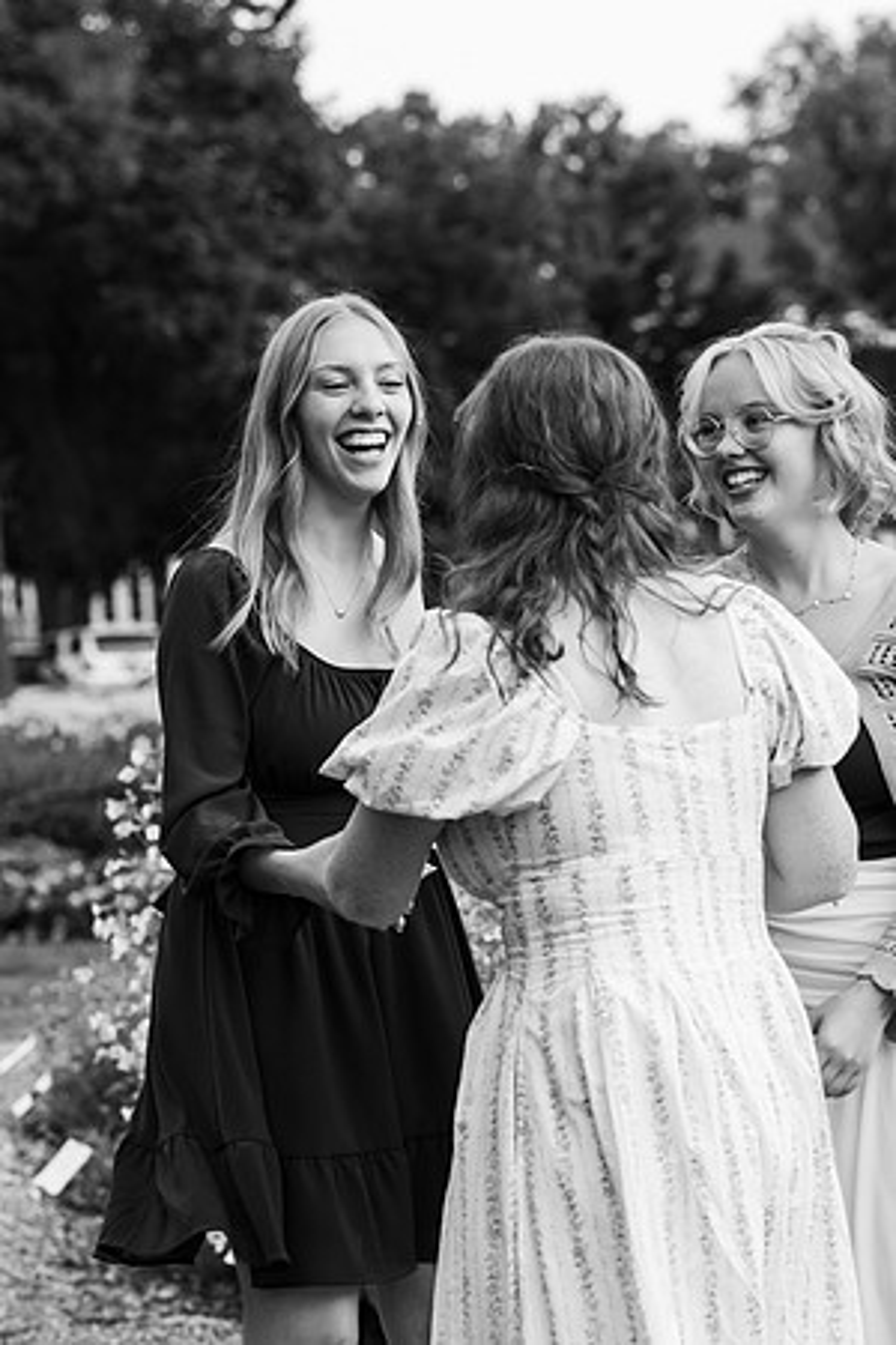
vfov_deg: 18.9
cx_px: 448
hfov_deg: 12.7
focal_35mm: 108
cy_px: 672
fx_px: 4032
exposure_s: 1/200
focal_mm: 108
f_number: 5.6
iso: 2500
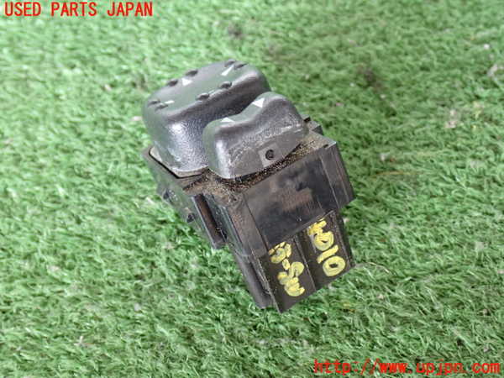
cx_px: 252
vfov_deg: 30.9
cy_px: 189
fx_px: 684
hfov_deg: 40.4
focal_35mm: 47
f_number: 3.1
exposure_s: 1/50
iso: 500
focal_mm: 8.4
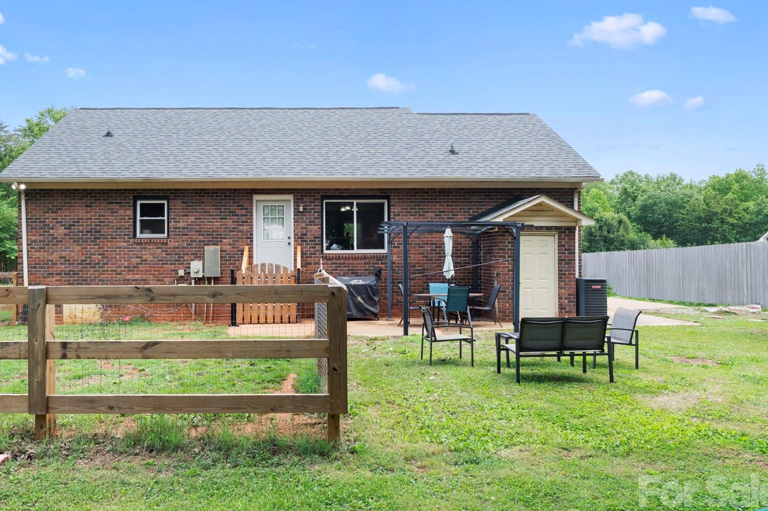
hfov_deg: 65.7
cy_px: 252
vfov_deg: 47.0
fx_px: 589
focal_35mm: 28
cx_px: 314
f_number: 8
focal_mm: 15
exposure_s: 1/160
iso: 250
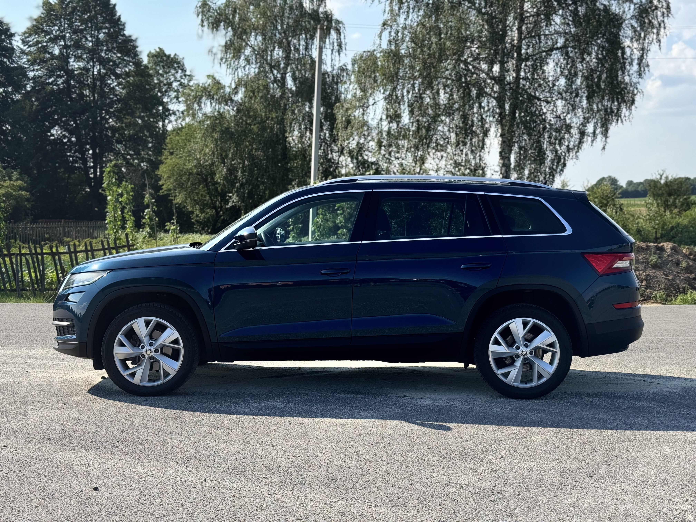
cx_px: 348
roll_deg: +0.6
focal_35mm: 48
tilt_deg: -2.9
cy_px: 261
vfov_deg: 30.3
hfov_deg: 39.7
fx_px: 965
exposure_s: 1/2513
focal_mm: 6.76
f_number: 1.78
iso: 64
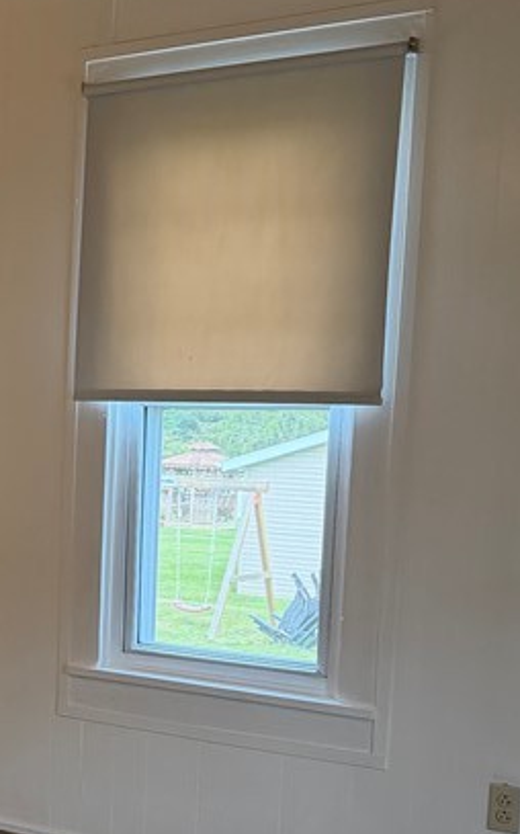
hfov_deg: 18.7
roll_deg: -0.8
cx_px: -180
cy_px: 592
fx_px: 1453
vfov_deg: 31.6
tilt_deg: -9.1
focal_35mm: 64
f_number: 1.78
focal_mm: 6.76
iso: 200
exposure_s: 1/148
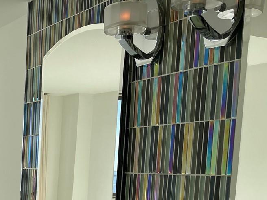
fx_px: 471
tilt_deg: -7.3
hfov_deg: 28.1
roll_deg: -1.5
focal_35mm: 61
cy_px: 216
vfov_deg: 22.7
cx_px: -46
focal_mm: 5.1
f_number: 1.6
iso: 32
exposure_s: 1/945
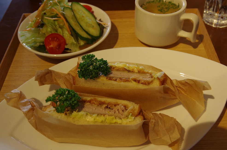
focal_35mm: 42
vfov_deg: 31.8
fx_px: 264
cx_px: 114
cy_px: 75
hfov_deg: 46.5
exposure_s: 1/60
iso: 400
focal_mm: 28
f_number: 5.6
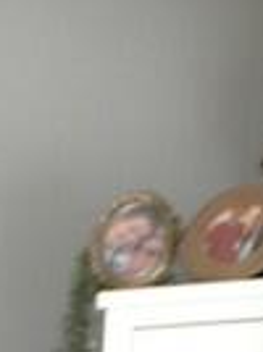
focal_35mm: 127
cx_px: -644
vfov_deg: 13.4
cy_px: 703
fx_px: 1289
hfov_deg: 8.6
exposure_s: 1/60
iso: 900
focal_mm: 11.5
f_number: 3.5
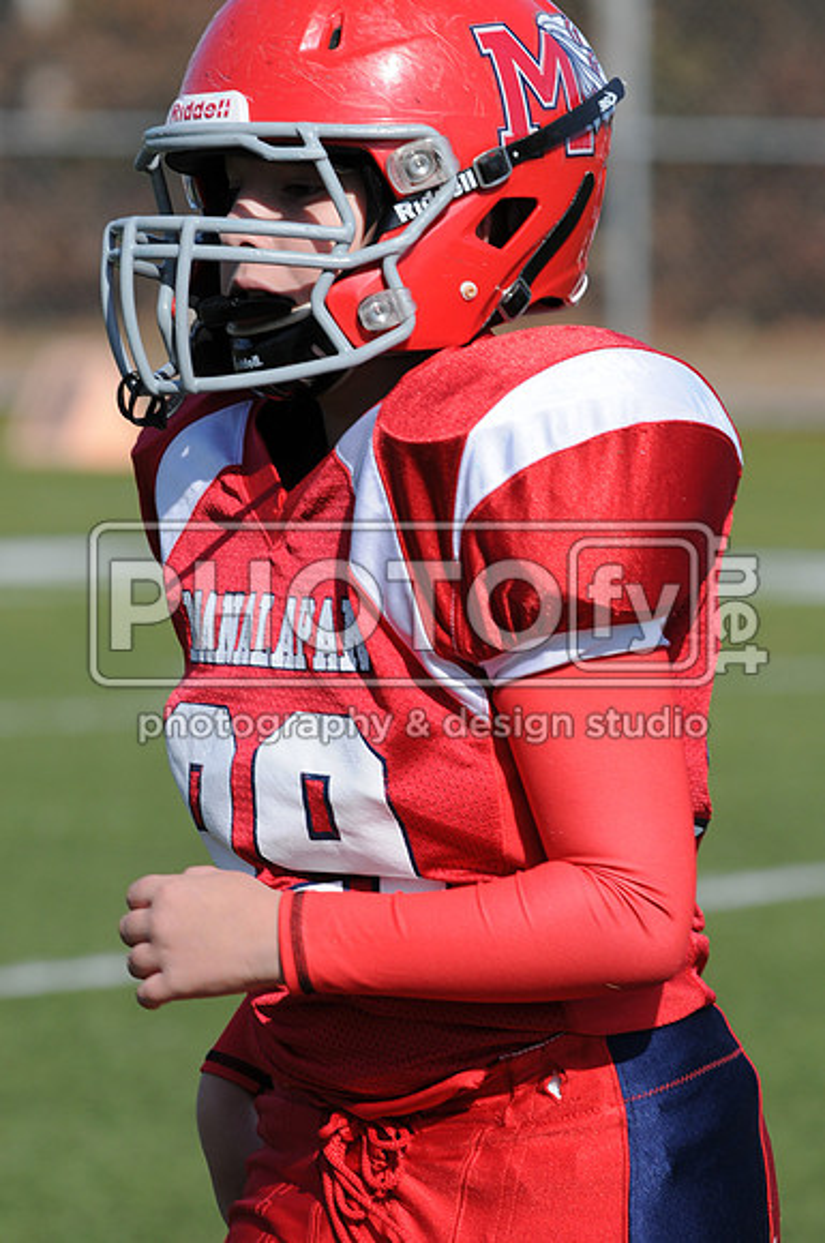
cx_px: 412
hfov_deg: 3.0
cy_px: 622
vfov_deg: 4.6
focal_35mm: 450
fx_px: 15514
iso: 200
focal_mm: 300
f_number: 9
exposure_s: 1/500
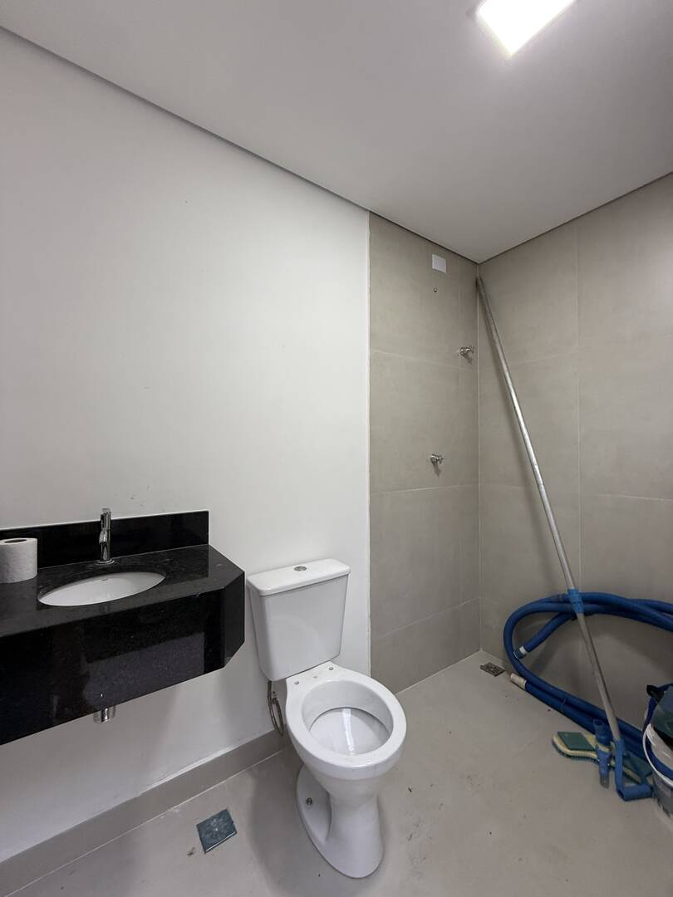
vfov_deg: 102.1
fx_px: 363
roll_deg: -0.2
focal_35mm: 14
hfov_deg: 85.7
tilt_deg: +0.3
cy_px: 448
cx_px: 336
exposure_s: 1/120
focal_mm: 2.22
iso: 200
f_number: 2.2
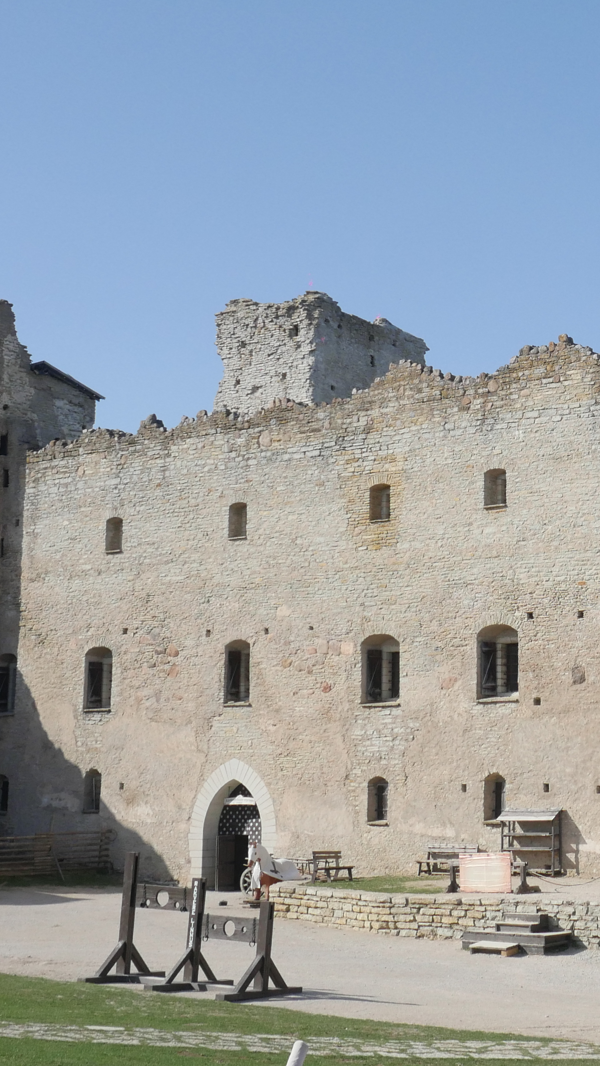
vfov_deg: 32.7
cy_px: 416
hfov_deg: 18.1
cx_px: 680
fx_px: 1810
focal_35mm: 64
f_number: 5
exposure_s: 1/2500
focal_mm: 17
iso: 500
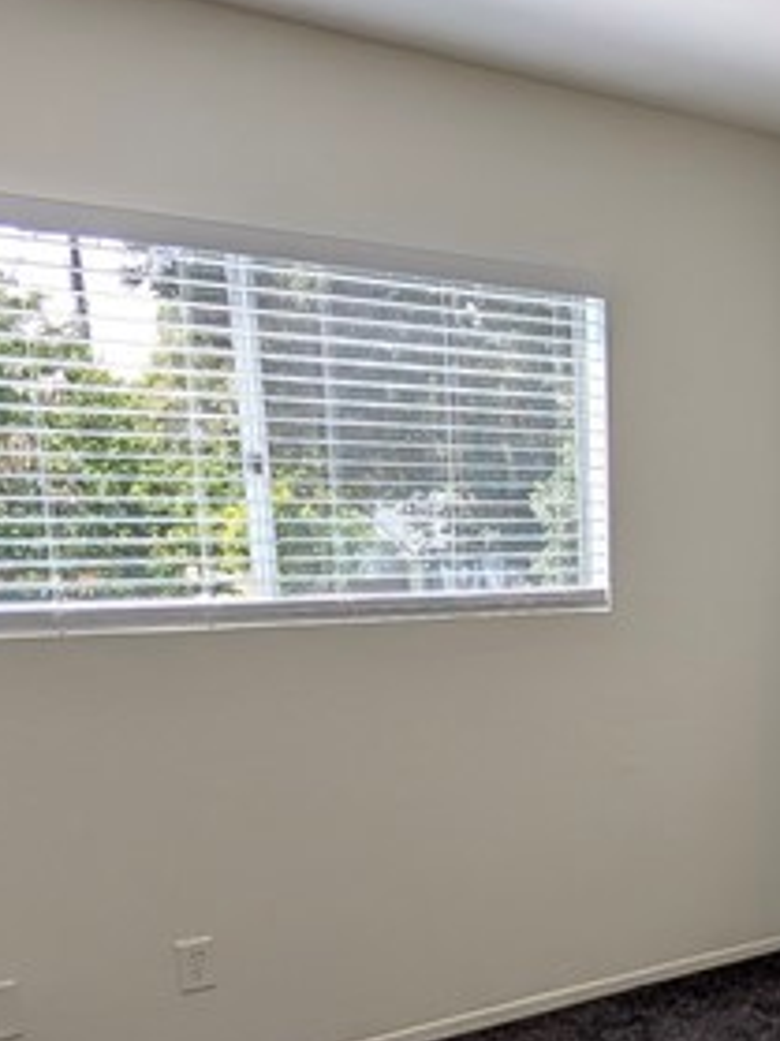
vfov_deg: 41.1
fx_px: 1323
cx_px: 868
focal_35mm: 44
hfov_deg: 29.5
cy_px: 840
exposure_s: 1/509
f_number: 1.7
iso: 56
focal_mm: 2.02
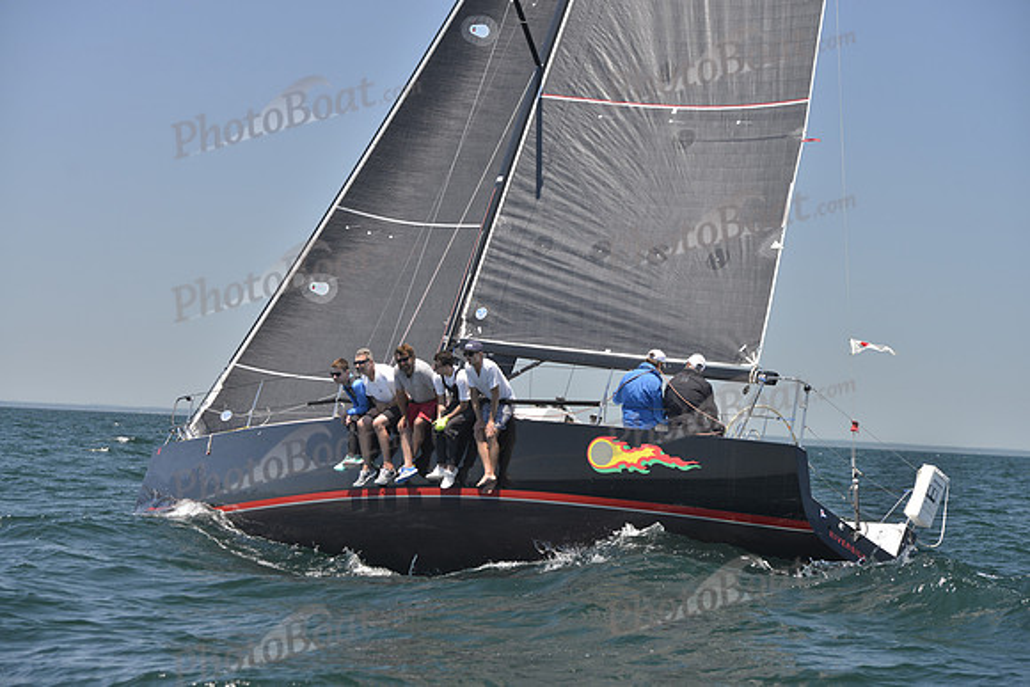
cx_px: 515
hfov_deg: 22.1
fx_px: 2633
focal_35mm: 92
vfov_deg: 14.9
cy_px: 344
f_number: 5.6
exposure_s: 1/800
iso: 400
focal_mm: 92
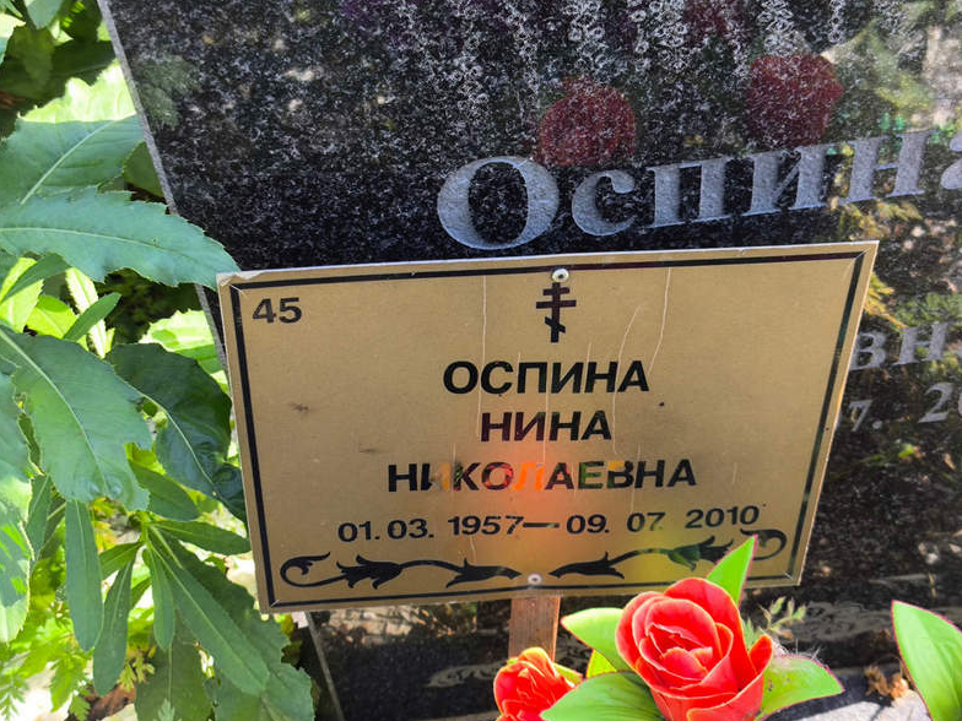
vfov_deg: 28.6
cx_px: 477
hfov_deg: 37.5
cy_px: 359
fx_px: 1417
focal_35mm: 51
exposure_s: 1/142
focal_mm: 4.71
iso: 50
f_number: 1.7
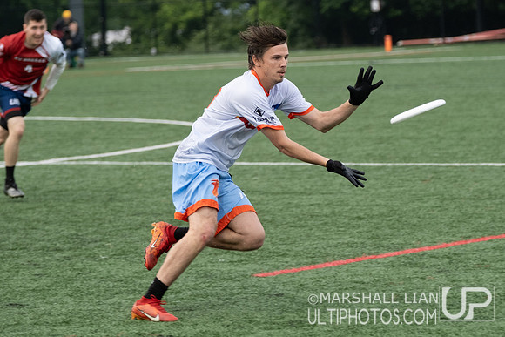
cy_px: 90
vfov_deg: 6.9
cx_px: 280
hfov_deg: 10.3
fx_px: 2794
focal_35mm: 199
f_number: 2.8
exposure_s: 1/1000
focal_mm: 83.8
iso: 500
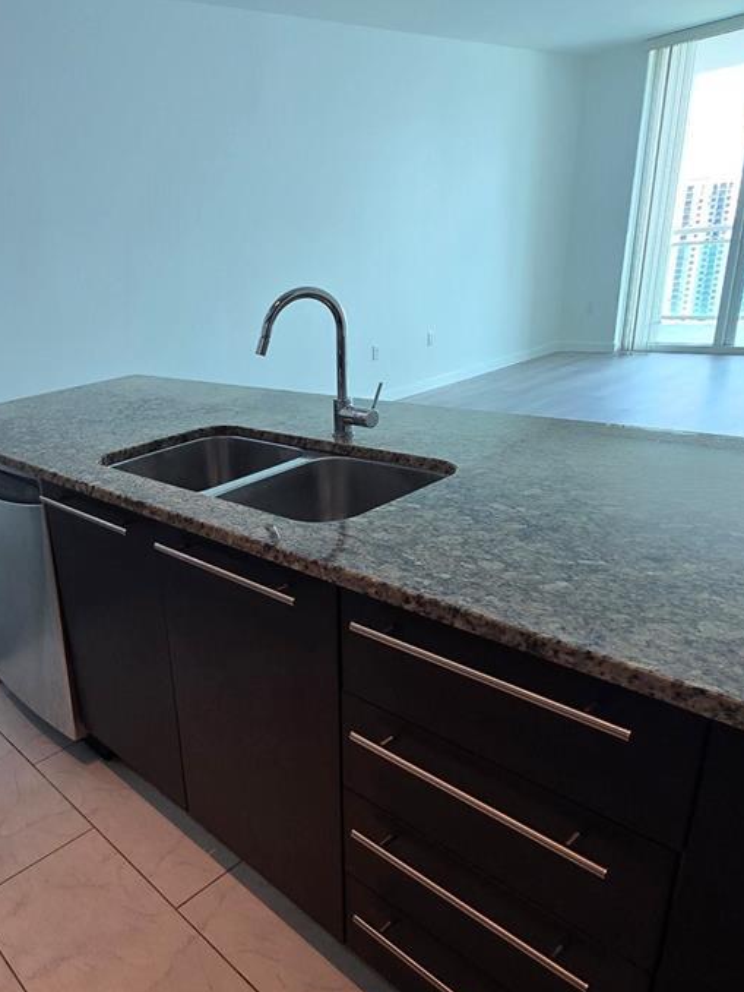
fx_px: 659
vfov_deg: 73.7
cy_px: 547
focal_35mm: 23
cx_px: 183
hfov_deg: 55.9
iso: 80
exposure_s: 1/60
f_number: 2.2
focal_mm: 2.2
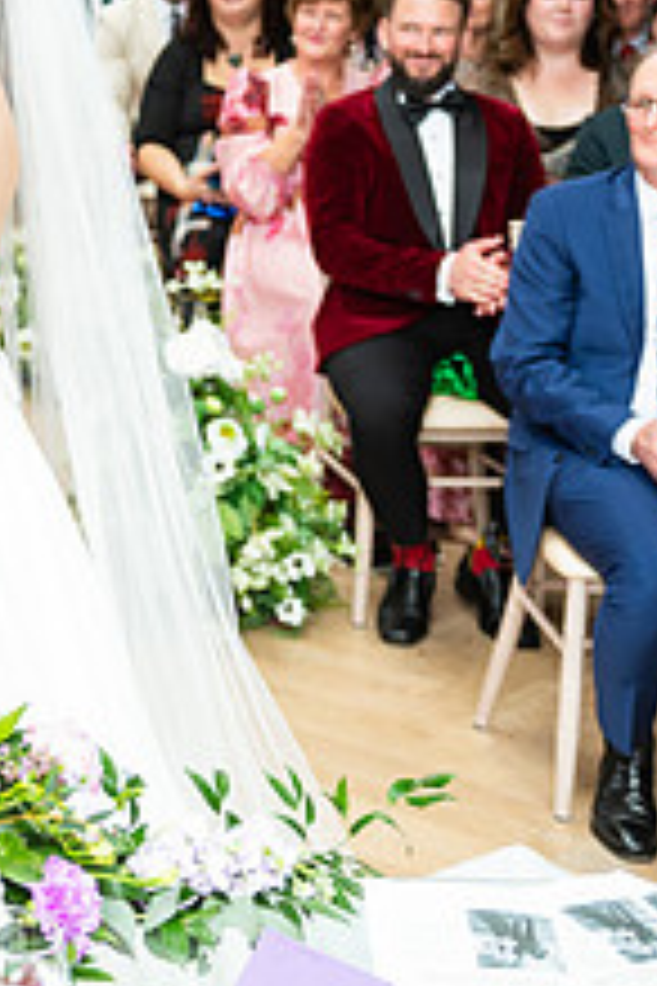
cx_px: -382
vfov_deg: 22.3
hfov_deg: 14.1
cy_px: 169
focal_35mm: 90
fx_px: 2464
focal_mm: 34
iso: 400
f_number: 3.5
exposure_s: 1/200
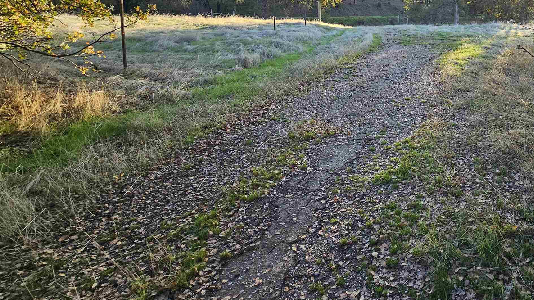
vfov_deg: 46.5
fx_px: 326
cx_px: 425
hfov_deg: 71.1
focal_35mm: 23
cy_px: 54
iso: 50
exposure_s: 1/387
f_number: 2.2
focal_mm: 2.2
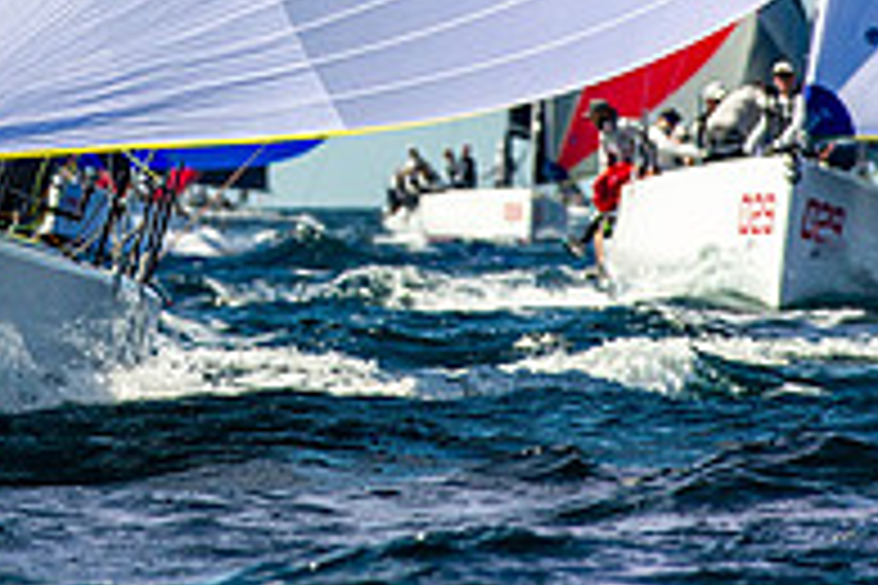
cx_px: 6
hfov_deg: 3.1
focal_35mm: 660
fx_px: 16095
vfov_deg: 2.1
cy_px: -204
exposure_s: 1/2500
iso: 250
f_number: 5
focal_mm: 200
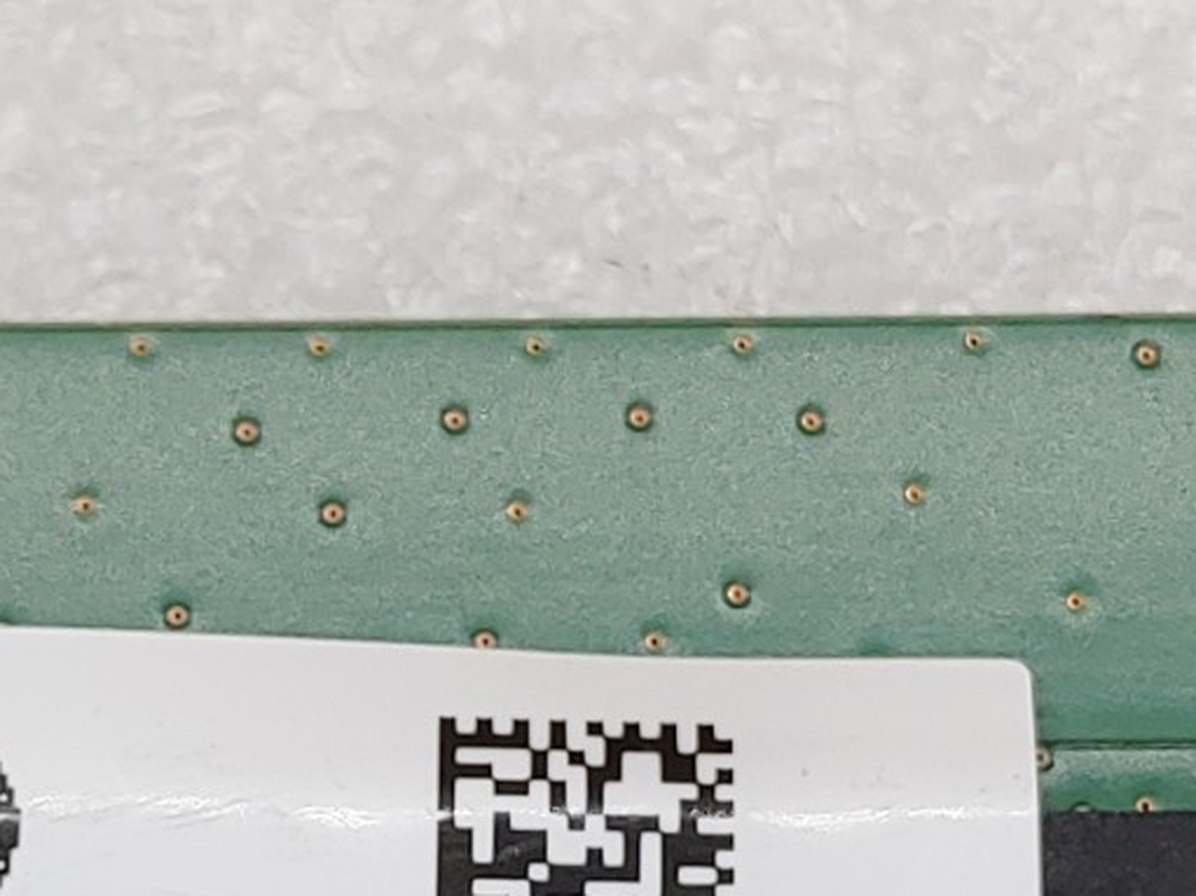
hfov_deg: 14.2
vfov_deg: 10.7
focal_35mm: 138
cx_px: 274
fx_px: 4767
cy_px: 795
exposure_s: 1/138
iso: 50
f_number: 1.8
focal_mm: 4.36
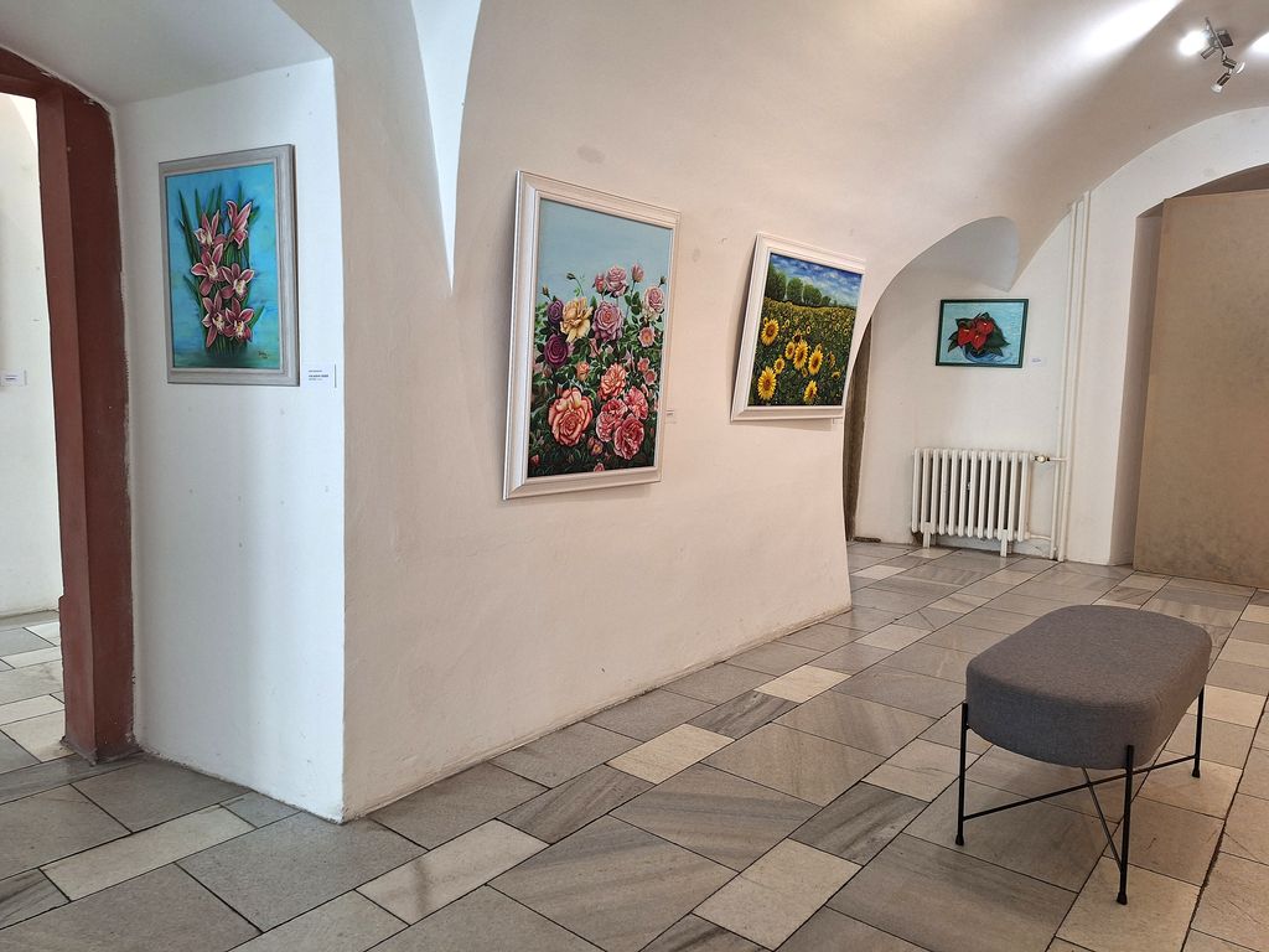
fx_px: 843
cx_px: 634
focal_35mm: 23
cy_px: 476
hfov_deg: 73.9
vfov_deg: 58.9
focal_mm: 5.54
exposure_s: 1/40
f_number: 1.8
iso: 80
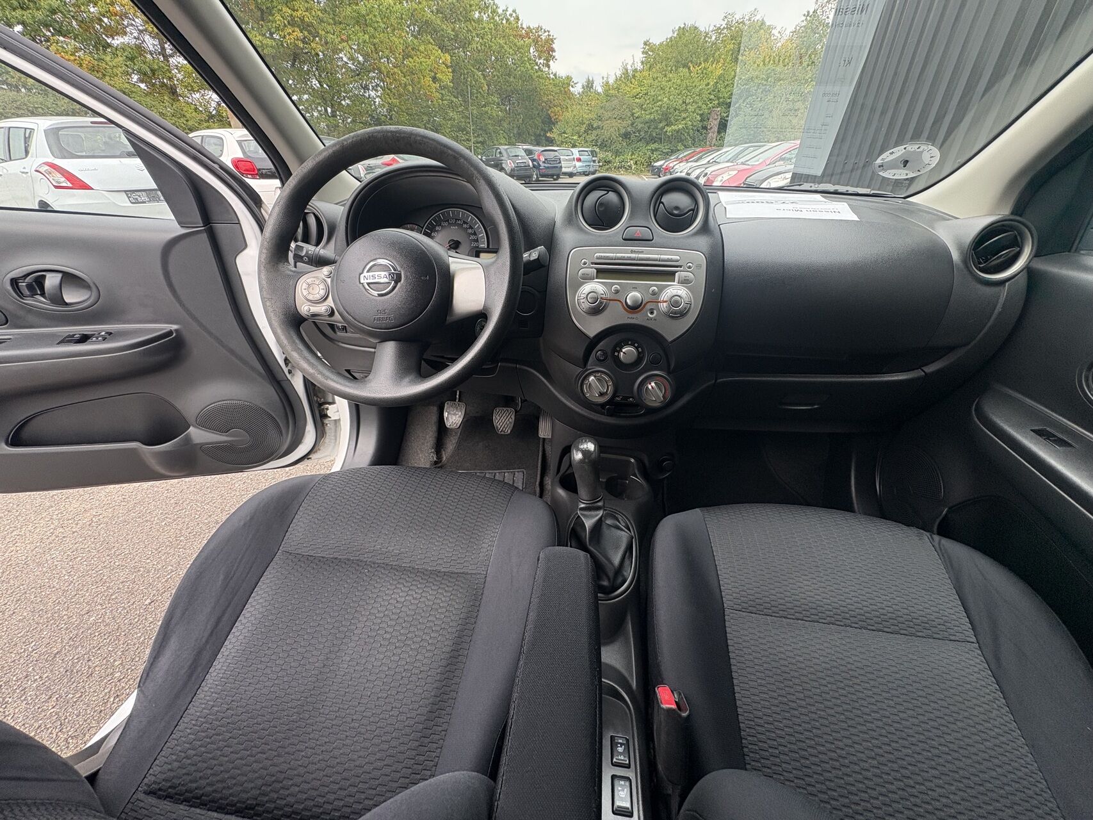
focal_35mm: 14
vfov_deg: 85.7
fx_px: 442
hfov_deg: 102.1
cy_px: 410
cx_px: 546
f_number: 2.2
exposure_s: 1/131
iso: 50
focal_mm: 2.22
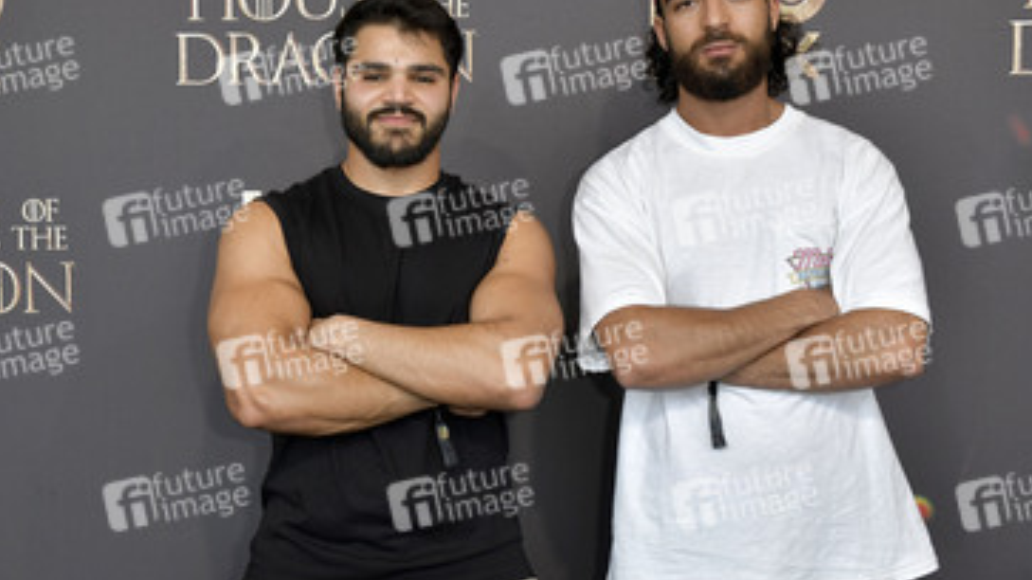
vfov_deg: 23.0
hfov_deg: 39.9
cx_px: 499
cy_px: 284
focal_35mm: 52
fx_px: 1423
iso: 400
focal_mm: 40
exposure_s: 1/250
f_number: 6.3
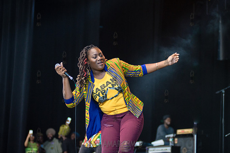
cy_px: 84
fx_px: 612
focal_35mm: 96
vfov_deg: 14.3
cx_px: 114
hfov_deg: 21.3
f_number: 2.8
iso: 2500
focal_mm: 80
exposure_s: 1/400
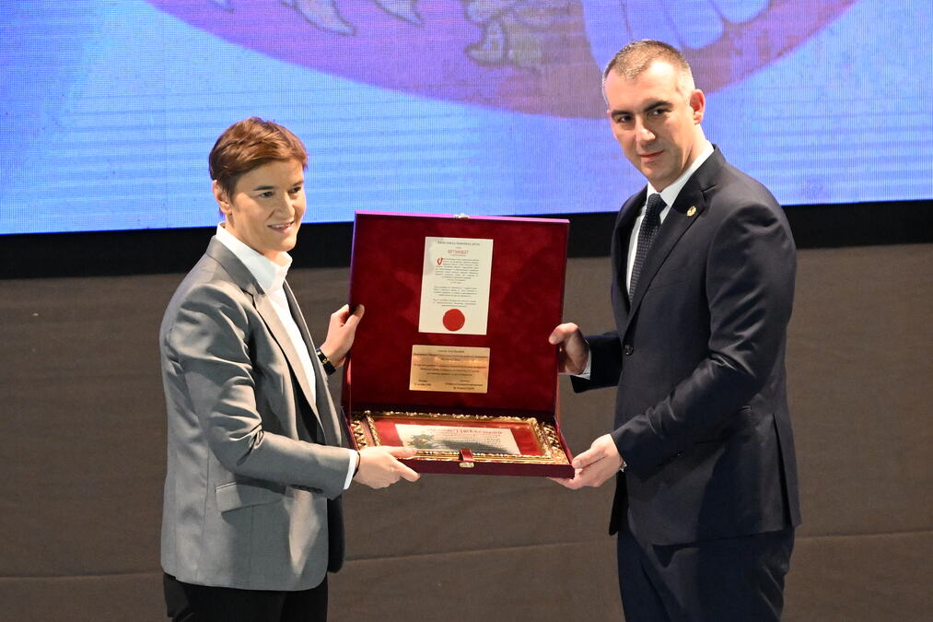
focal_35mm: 300
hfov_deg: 6.9
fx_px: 7773
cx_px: 466
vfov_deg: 4.6
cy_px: 311
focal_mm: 200
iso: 6400
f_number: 3.5
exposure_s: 1/200
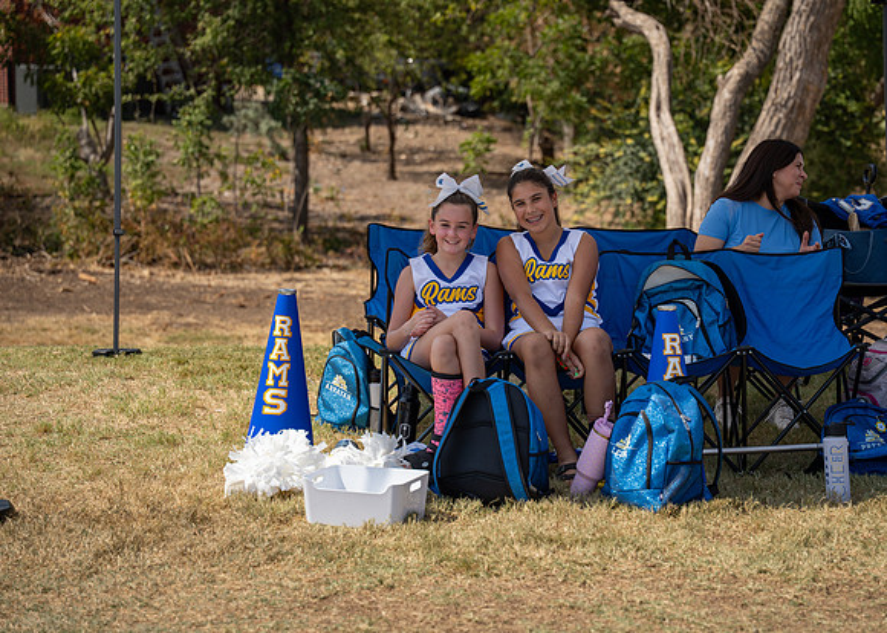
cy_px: 275
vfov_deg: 17.2
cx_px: 505
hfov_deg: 24.0
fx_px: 2088
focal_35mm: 83
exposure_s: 1/1600
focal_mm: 70
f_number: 2.8
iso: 100
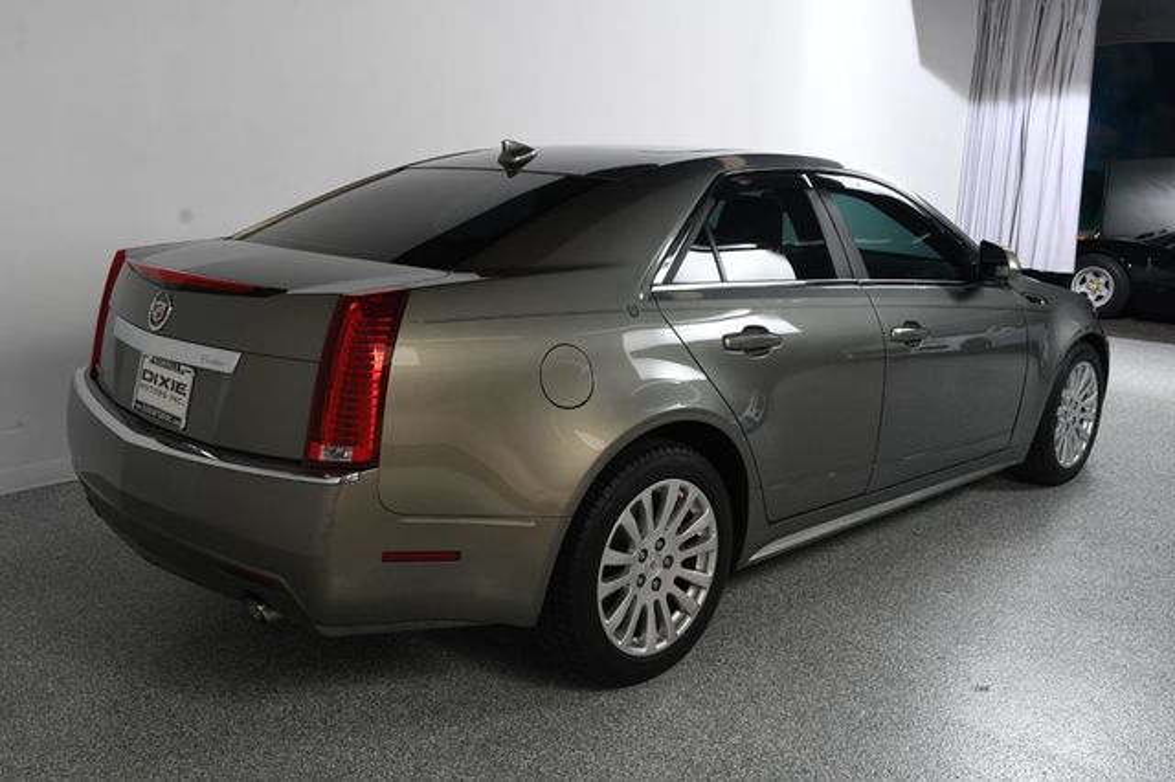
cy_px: 391
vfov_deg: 38.8
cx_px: 588
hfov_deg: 55.8
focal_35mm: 34
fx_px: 1109
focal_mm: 23
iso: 100
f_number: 10
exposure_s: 1/160
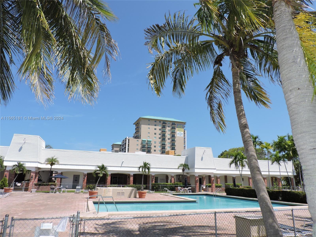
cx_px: 158
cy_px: 118
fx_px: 219
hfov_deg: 71.6
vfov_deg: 56.8
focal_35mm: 24
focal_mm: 4.3
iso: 180
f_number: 3.3
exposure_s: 1/2000
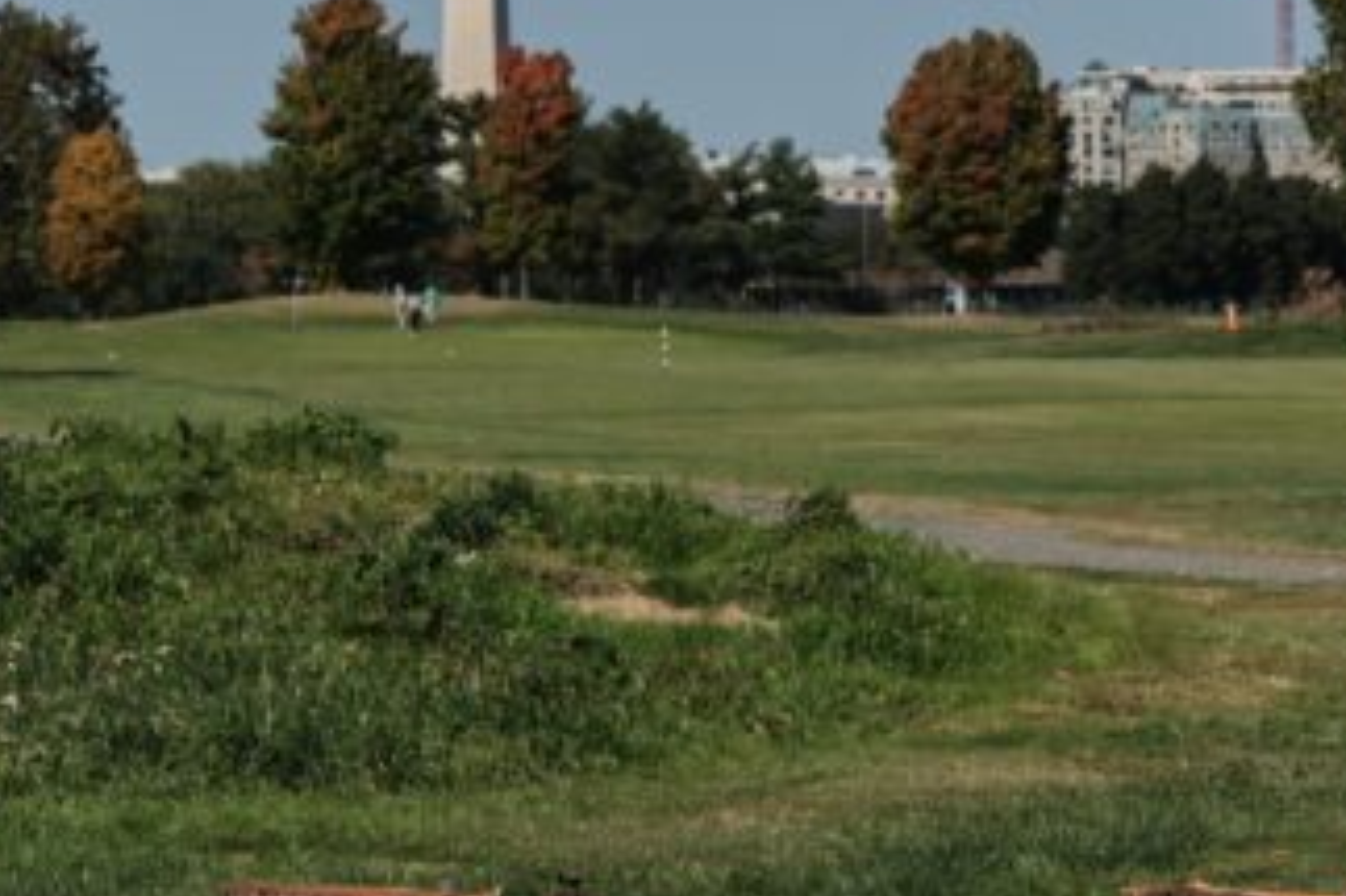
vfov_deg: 5.4
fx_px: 9417
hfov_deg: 8.2
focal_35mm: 252
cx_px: 542
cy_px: 490
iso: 160
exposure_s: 1/1250
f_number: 8
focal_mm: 85
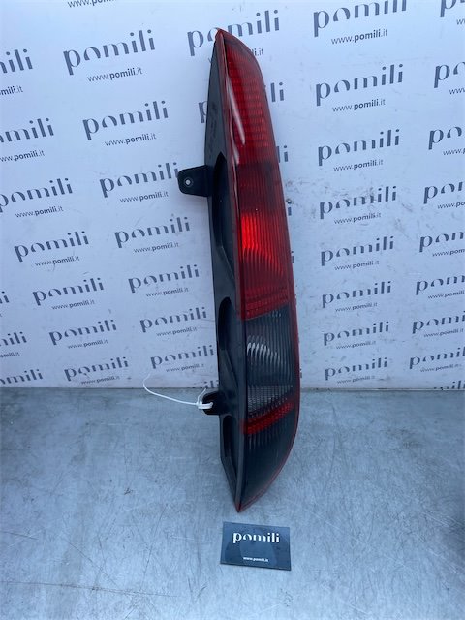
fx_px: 466
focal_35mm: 26
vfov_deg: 67.3
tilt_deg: -32.4
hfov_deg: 53.1
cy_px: 310
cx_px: 232
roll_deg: -2.8
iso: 32
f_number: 1.8
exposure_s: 1/1170
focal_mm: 4.25
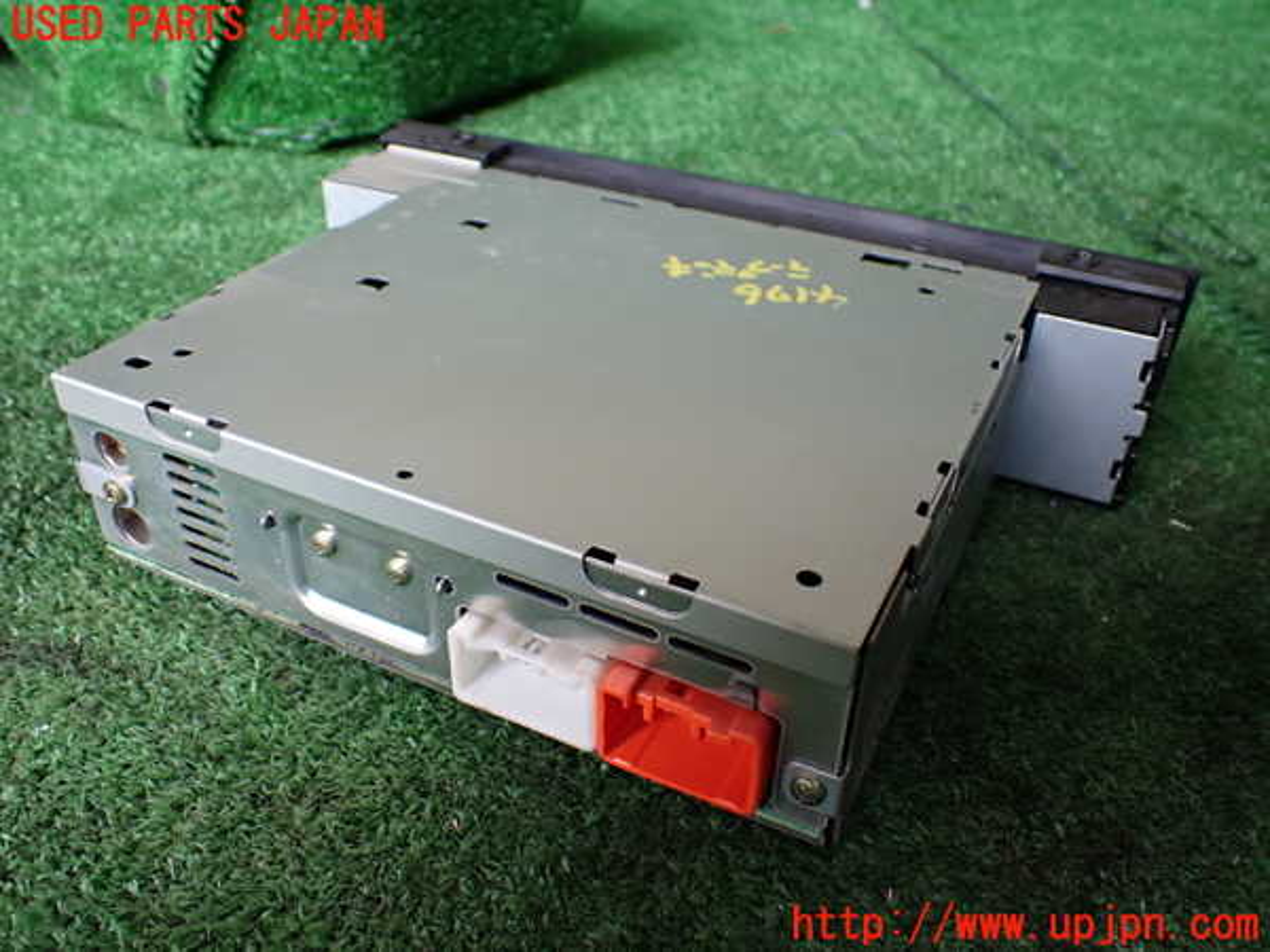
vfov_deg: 46.8
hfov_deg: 60.0
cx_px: 635
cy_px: 476
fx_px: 1101
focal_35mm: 30
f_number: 2.3
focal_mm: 5.4
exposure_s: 1/125
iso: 320
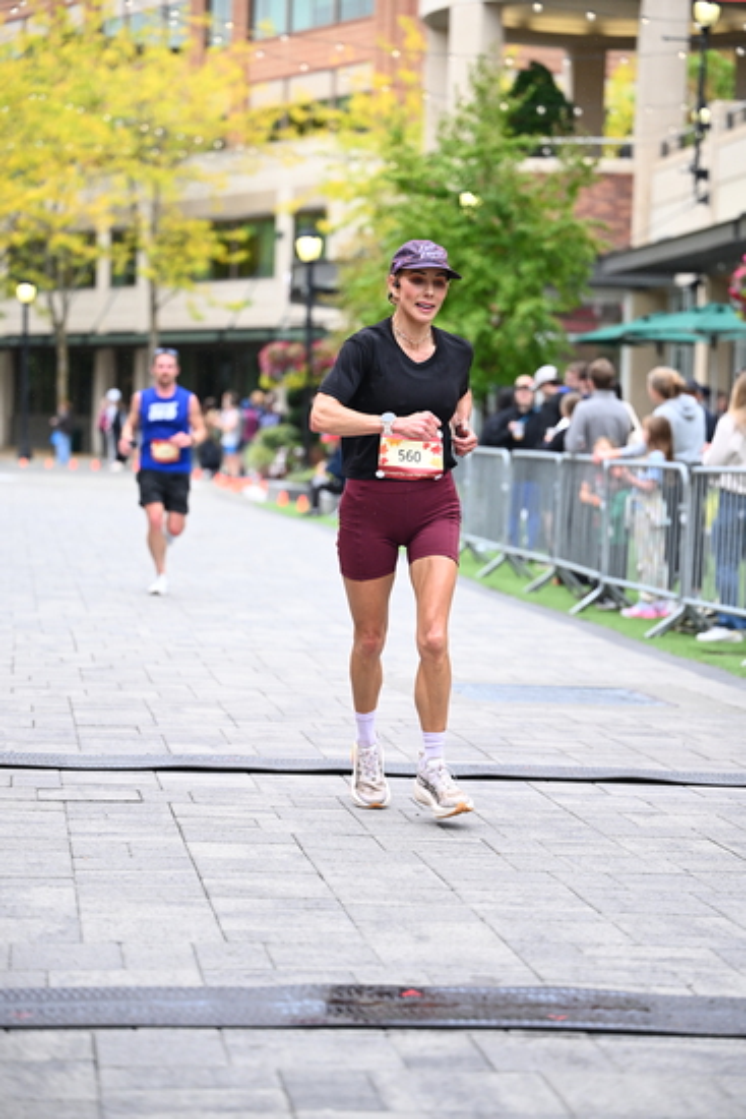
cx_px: 373
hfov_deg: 14.7
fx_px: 2889
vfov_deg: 21.9
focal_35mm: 93
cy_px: 560
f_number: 2.8
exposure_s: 1/1600
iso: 1250
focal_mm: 93
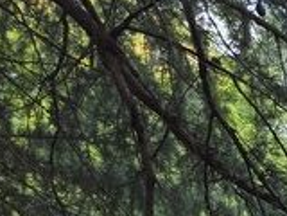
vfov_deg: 11.7
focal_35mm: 115
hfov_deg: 12.8
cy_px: 412
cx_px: 705
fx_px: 953
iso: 25
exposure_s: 1/294
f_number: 1.8
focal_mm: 5.4
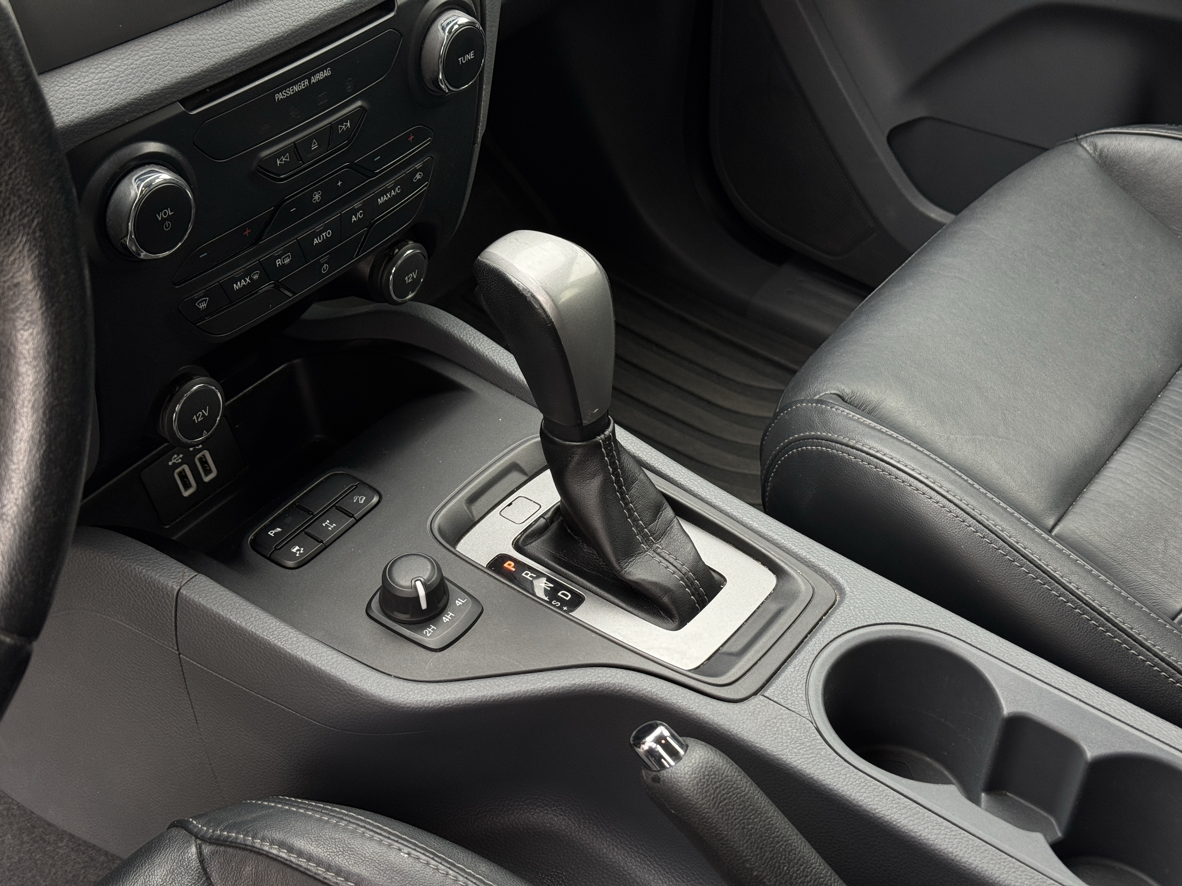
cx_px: 591
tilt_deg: -41.0
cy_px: 443
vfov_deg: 30.3
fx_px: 1639
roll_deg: -3.2
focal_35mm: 48
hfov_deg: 39.7
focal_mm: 6.76
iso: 100
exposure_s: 1/121
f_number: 1.78
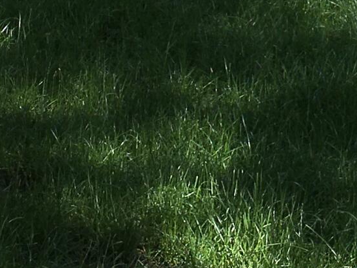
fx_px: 1620
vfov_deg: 9.1
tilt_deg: -7.8
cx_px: 313
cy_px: -207
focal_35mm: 157
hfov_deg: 12.5
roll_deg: +1.0
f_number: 2.2
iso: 25
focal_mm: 4.15
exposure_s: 1/416
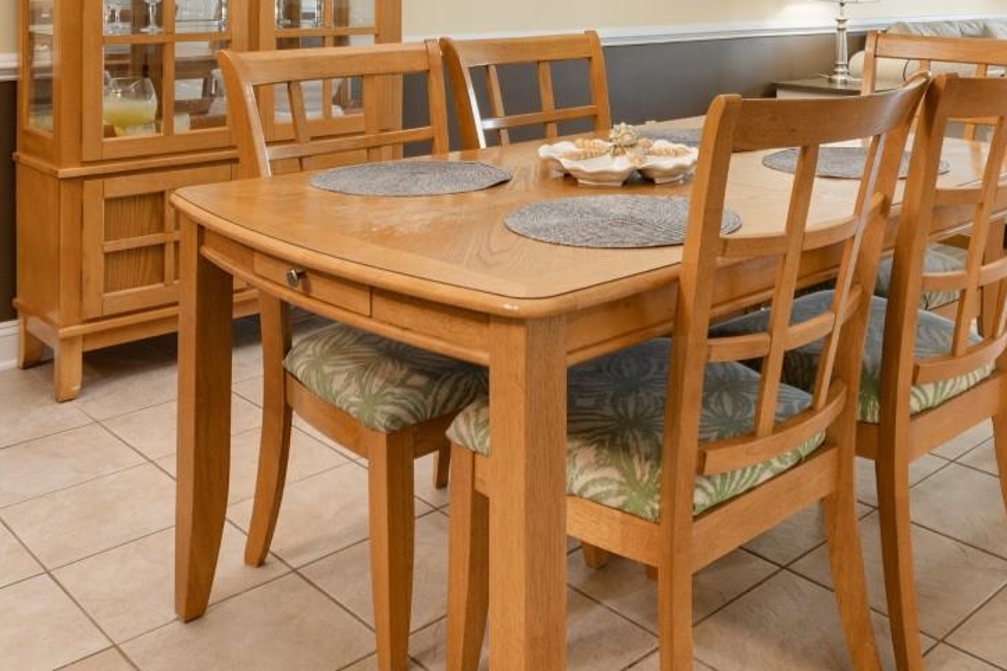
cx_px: 622
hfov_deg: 50.3
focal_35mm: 38
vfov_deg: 31.9
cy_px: -25
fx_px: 1063
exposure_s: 1/10
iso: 100
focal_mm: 11.5
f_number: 4.8
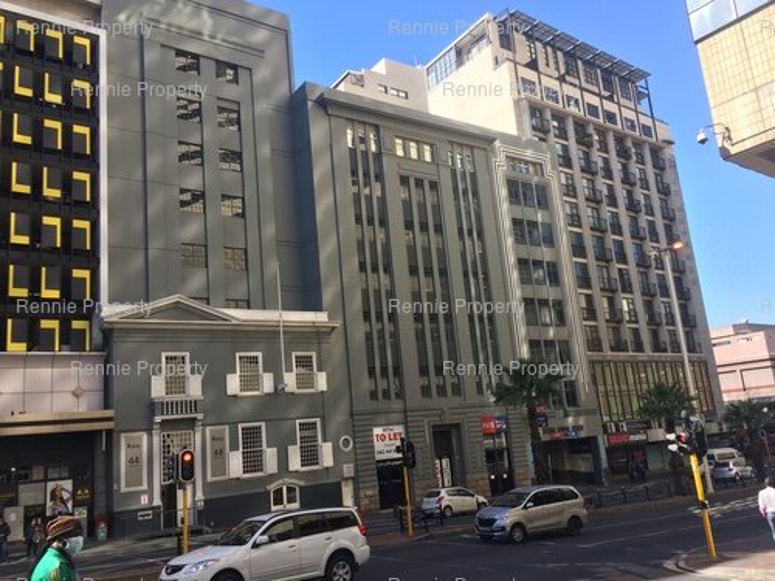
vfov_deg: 48.2
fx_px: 649
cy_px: 290
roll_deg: +5.3
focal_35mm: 29
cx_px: 388
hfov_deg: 61.7
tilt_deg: +12.2
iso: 32
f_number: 2.2
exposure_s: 1/694
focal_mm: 4.15
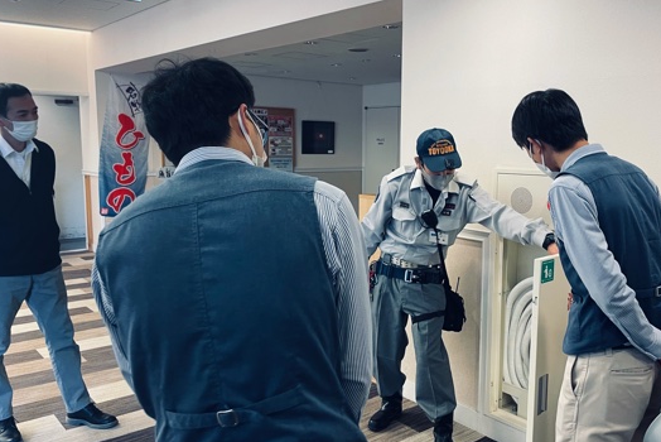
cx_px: 386
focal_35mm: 33
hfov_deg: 56.9
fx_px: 606
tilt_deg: -4.6
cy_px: 232
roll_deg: -1.8
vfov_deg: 40.0
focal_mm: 4.2
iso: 100
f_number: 1.6
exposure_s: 1/60
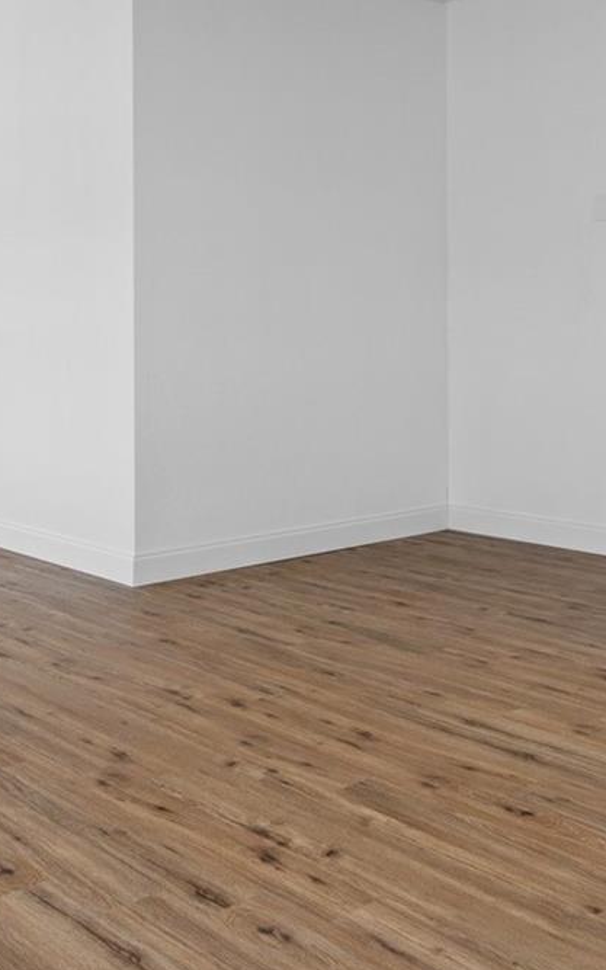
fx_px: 1162
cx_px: 212
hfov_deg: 29.1
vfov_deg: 44.8
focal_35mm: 44
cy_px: 343
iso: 320
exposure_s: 1/1.67
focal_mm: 18
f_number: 8
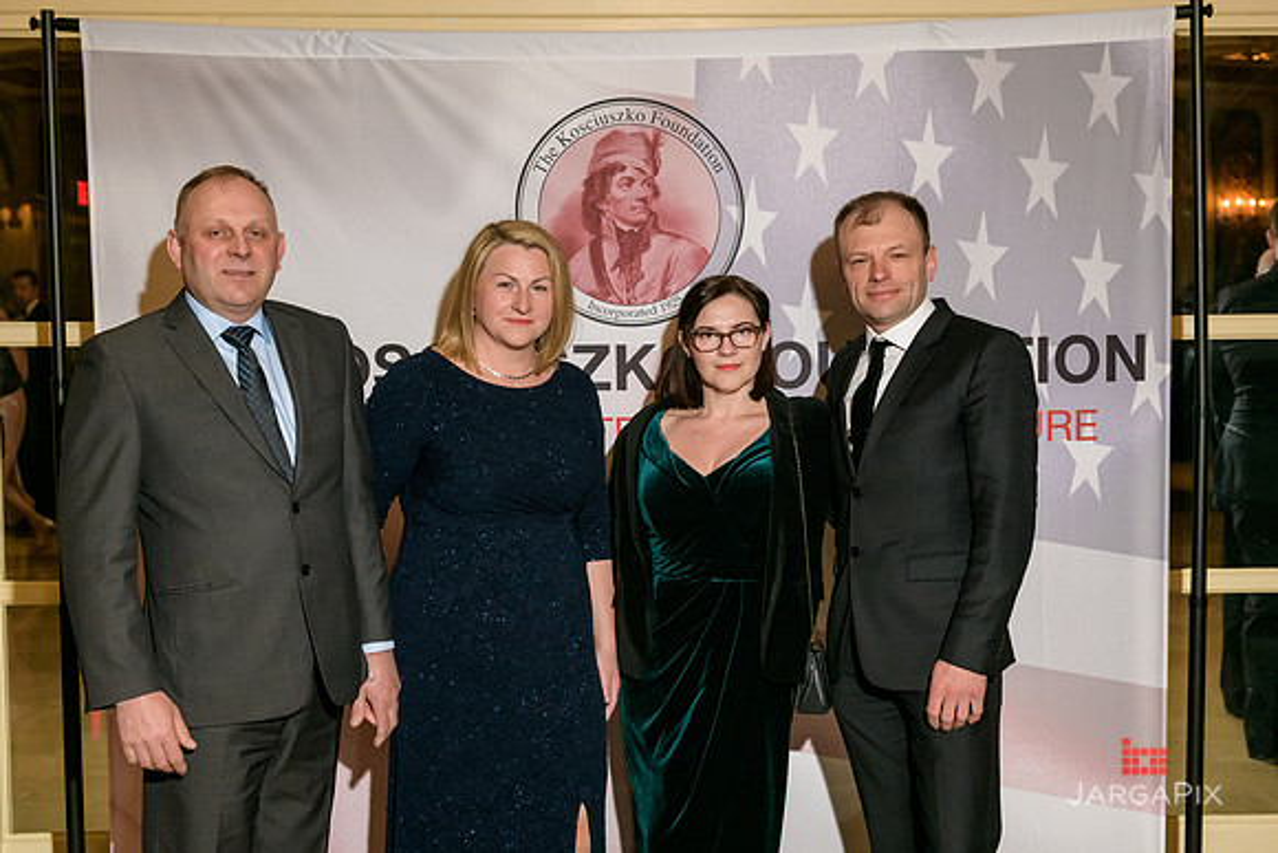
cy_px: 447
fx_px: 1838
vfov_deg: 26.1
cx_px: 681
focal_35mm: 52
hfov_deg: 38.3
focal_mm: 48
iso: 1600
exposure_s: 1/100
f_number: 5
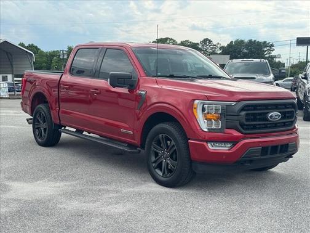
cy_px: 116
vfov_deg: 30.3
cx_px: 155
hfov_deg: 39.7
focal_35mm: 48
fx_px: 430
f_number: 1.78
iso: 64
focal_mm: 6.76
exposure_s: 1/2611
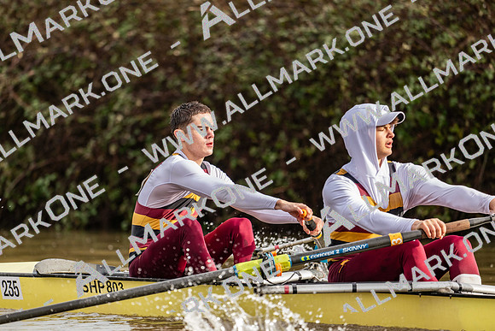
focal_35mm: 400
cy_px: 166
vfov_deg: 3.4
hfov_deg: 5.2
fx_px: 5501
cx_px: 248
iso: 640
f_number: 4.5
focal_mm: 400
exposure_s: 1/1600
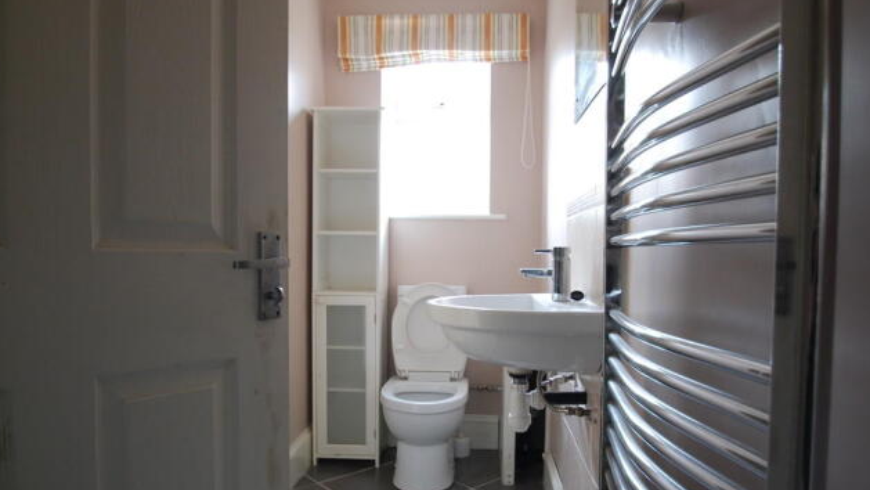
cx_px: 432
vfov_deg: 46.6
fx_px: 566
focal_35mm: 25
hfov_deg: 75.1
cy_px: 285
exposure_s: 1/30
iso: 400
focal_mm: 15
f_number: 4
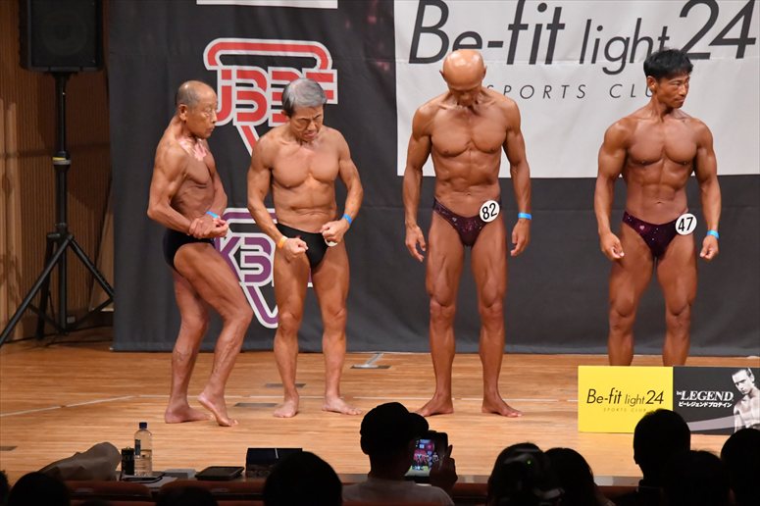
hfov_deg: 8.6
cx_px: 380
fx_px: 5064
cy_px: 253
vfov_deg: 5.7
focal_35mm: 240
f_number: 5.6
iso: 9000
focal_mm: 160
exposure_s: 1/400
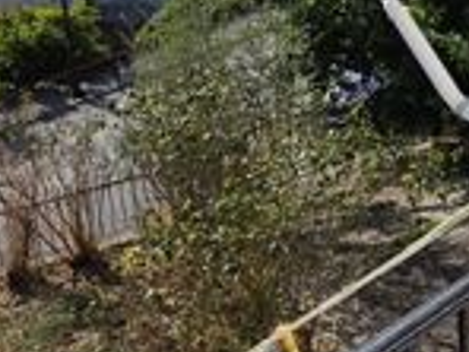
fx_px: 840
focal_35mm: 62
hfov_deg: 26.0
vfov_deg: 22.3
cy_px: -38
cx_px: 632
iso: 32
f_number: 1.9
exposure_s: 1/2945
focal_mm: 2.2
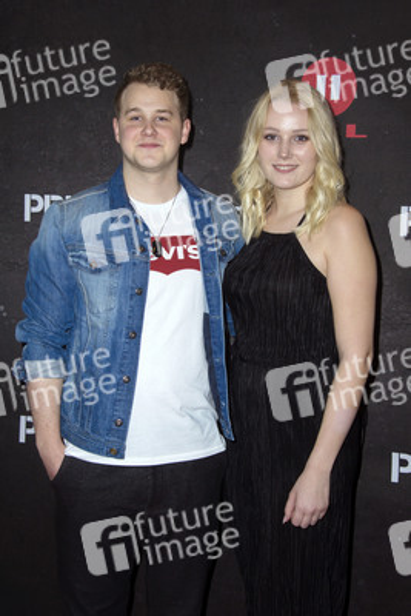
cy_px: 308
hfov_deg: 21.9
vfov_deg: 32.4
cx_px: 206
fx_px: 1061
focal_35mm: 62
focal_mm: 62
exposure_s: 1/200
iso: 800
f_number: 6.3
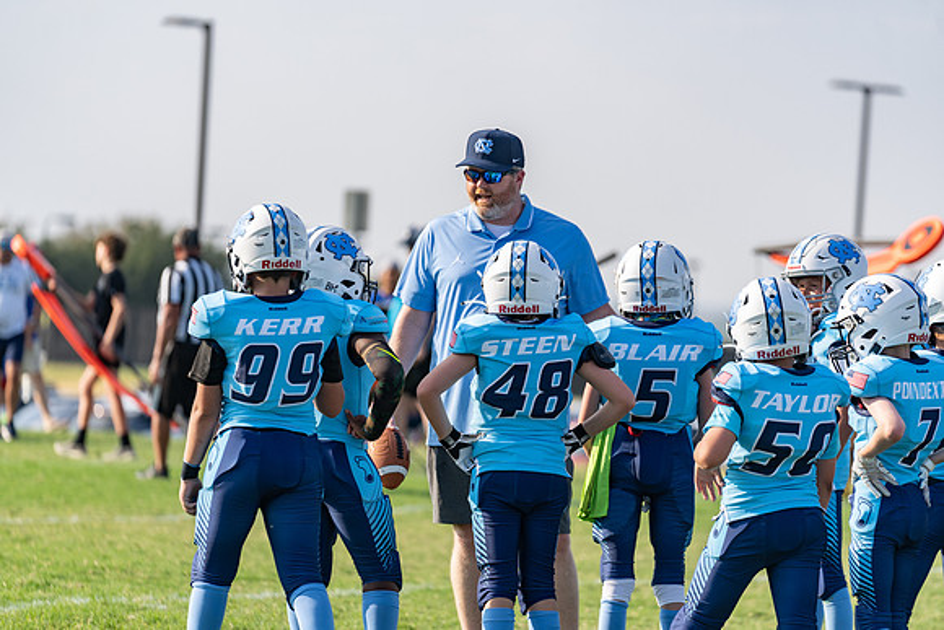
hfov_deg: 10.3
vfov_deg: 6.9
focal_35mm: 200
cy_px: 315
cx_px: 472
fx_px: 5245
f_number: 3.5
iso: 100
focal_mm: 200
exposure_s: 1/1000
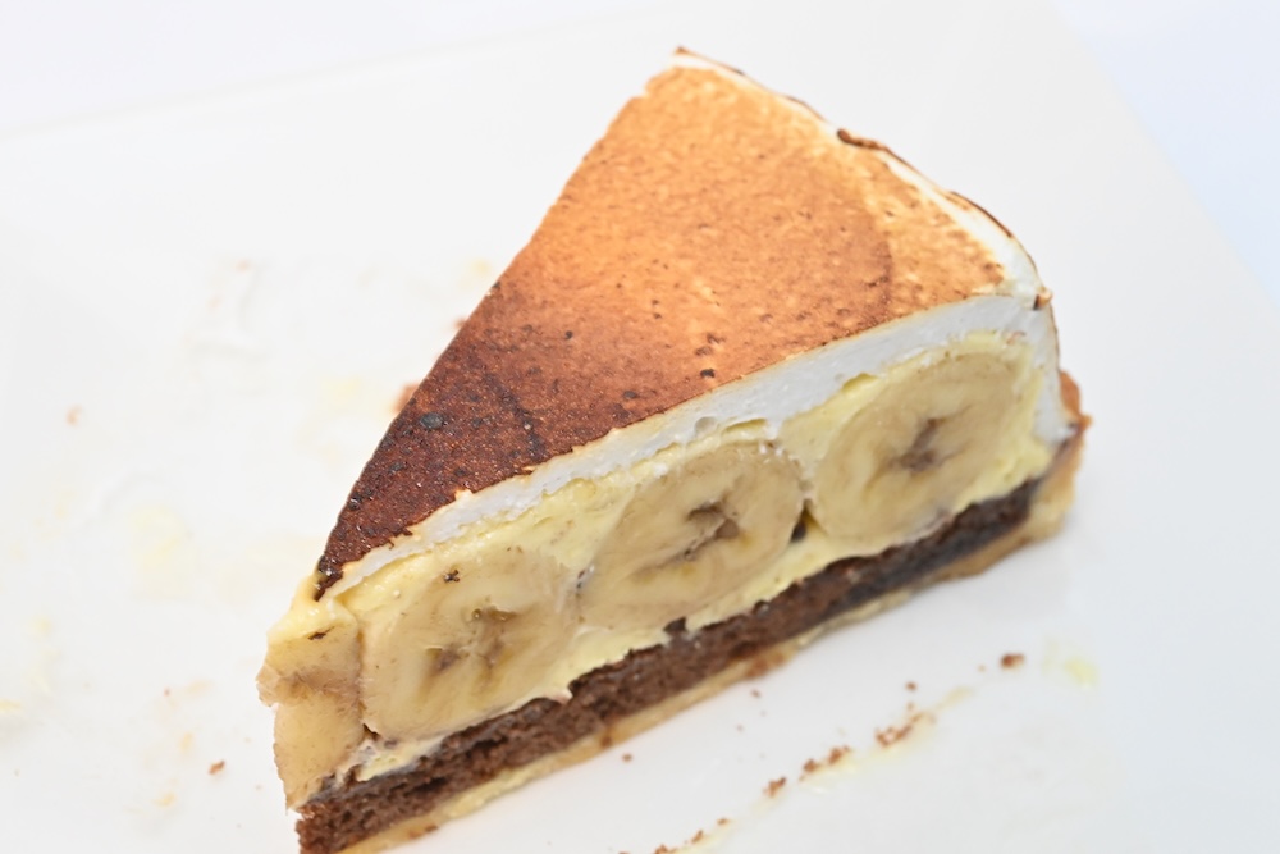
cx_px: 640
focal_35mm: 60
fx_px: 2133
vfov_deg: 22.6
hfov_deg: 33.4
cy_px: 427
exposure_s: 1/100
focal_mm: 60
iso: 6400
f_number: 11
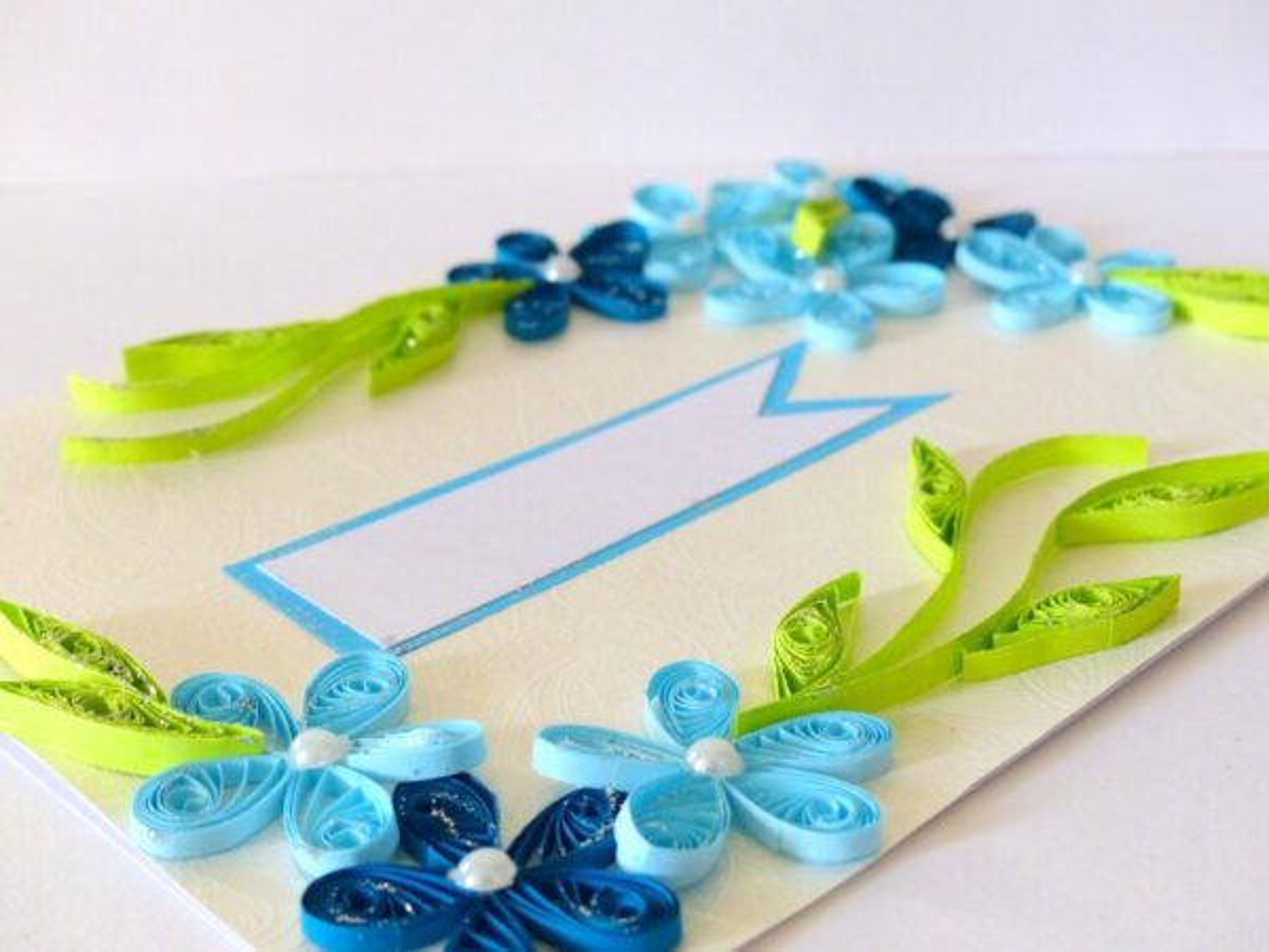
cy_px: 476
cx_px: 634
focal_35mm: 54
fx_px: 1980
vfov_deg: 27.0
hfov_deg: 35.5
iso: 400
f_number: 2.8
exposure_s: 1/60
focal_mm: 9.8
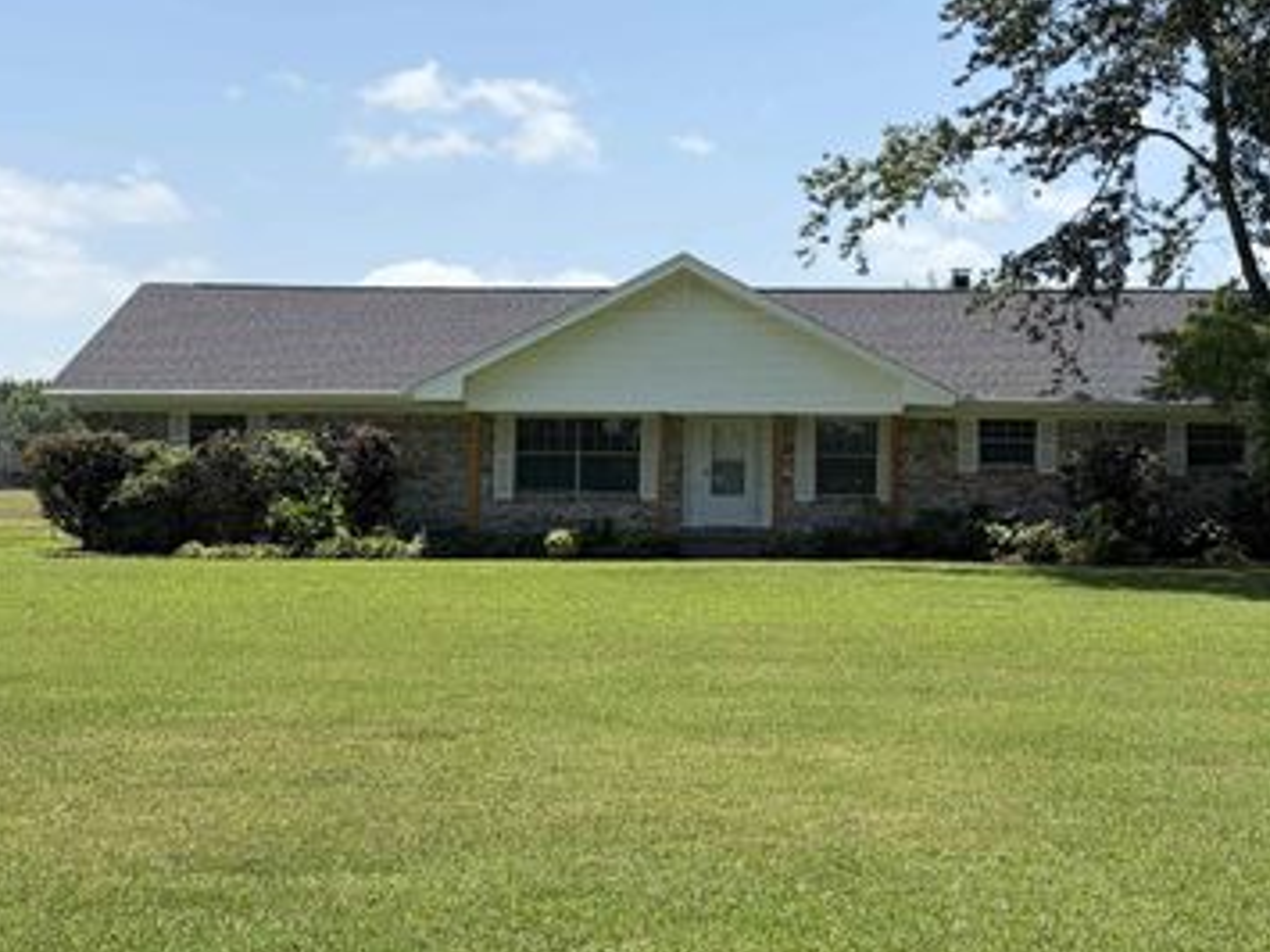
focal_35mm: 62
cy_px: 320
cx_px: 801
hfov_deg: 31.1
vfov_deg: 23.5
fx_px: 2274
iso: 50
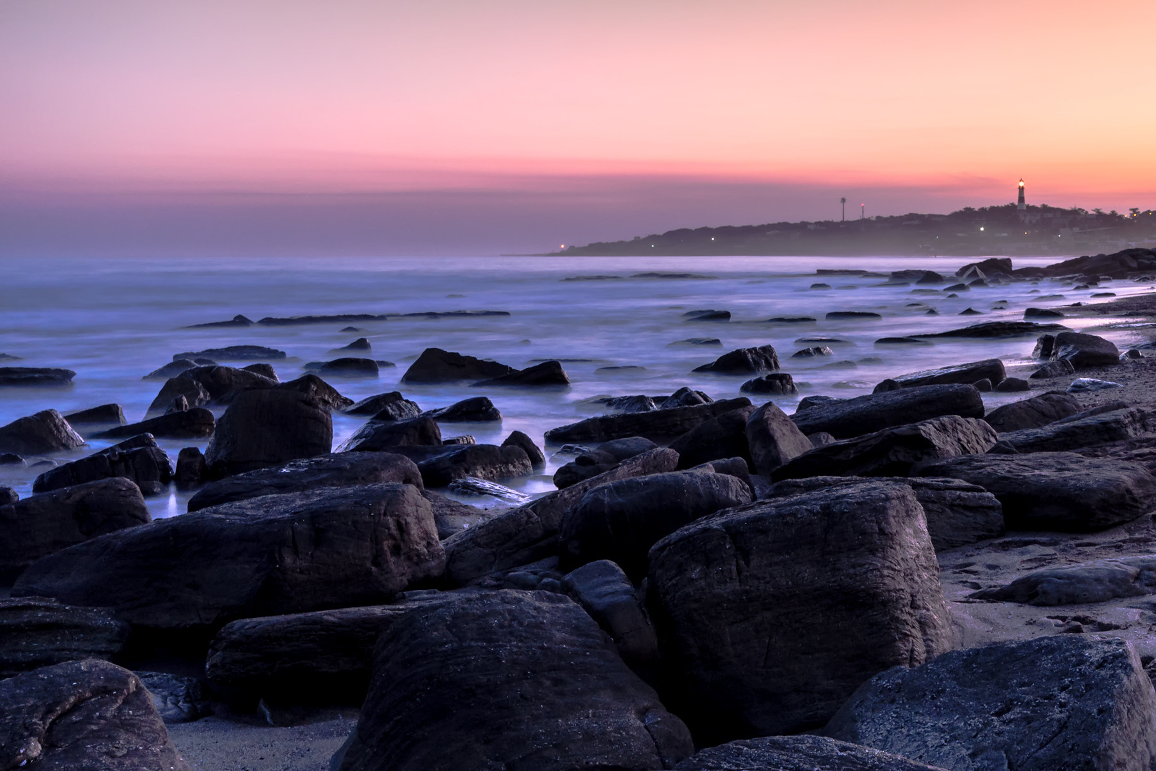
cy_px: 386
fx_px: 963
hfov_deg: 61.9
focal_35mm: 30
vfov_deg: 43.6
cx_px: 578
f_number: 11
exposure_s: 10
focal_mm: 20
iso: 100
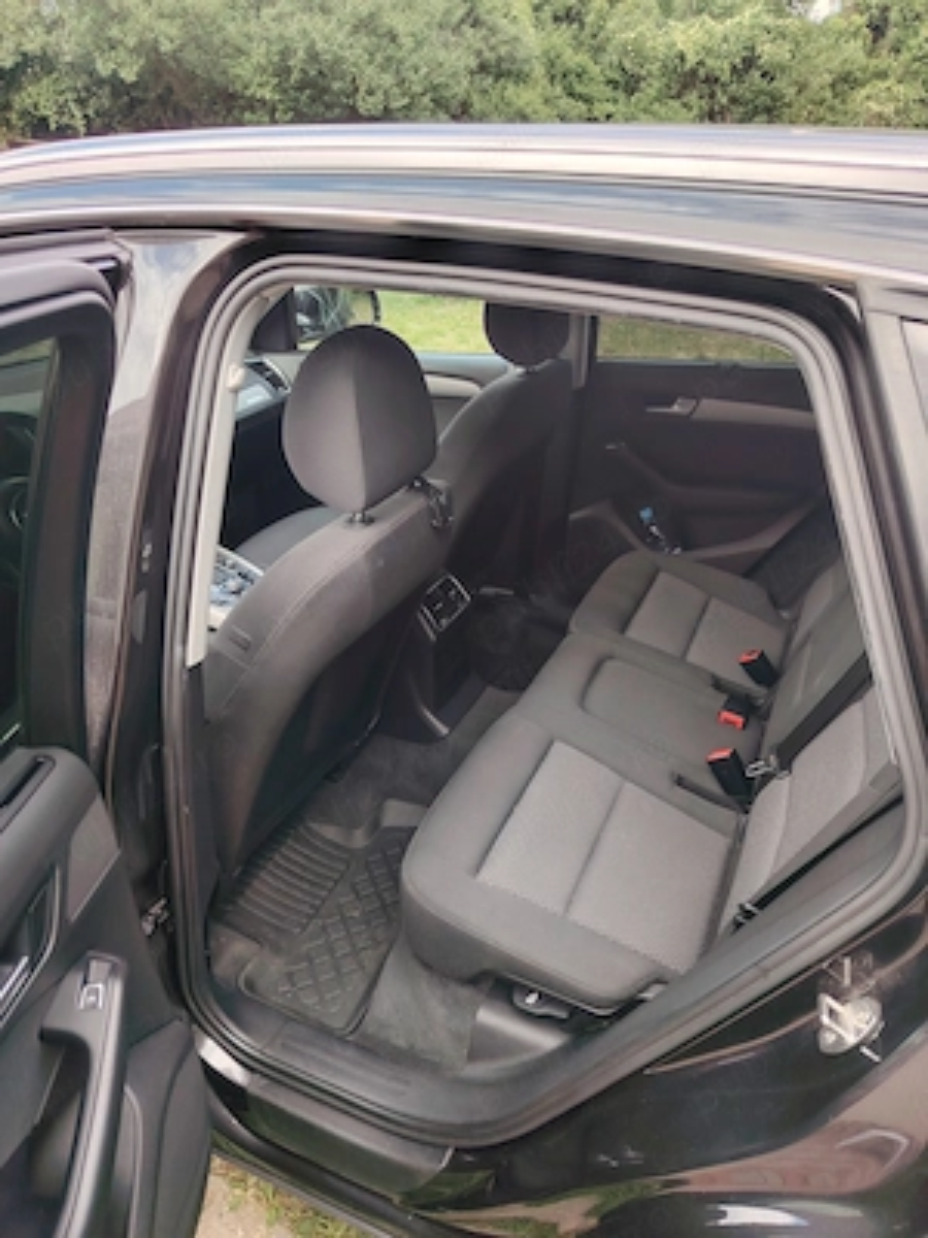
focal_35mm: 24
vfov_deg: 71.6
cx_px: 464
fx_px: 858
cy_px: 619
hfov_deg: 56.8
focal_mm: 5.25
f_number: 1.75
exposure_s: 1/100
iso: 124
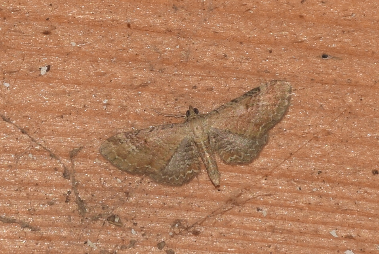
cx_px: 190
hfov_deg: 9.8
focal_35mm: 210
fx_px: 2213
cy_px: 127
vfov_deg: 6.6
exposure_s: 1/60
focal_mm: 140
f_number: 13
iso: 100
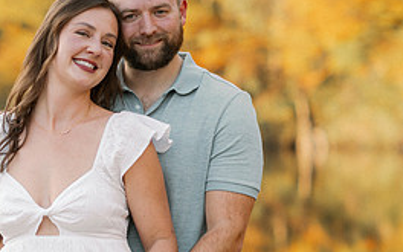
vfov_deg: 6.4
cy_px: 160
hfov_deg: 10.3
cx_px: 99
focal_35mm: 204
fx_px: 2241
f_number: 2.5
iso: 125
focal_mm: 85
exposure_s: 1/400
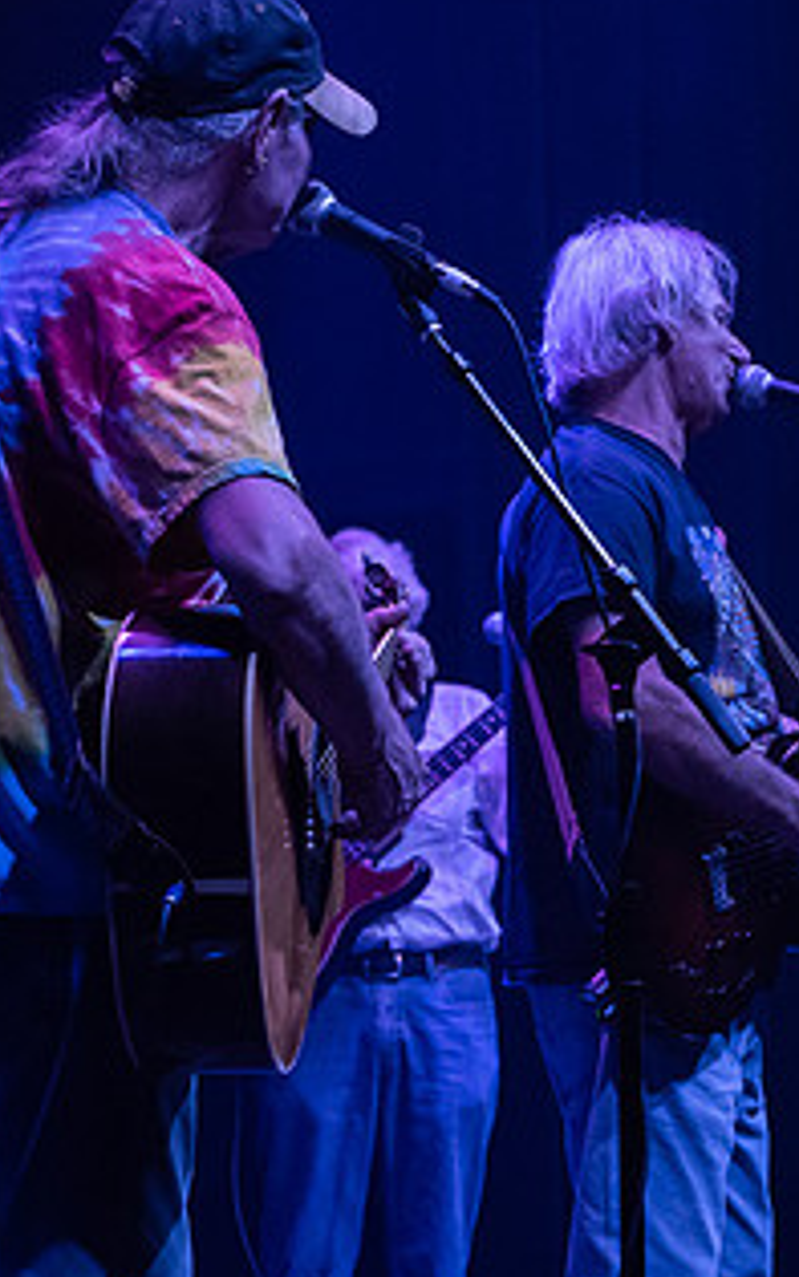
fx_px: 5189
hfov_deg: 8.8
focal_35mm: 149
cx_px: 614
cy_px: 876
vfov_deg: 14.0
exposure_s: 1/160
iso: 2500
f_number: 5.6
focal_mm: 62
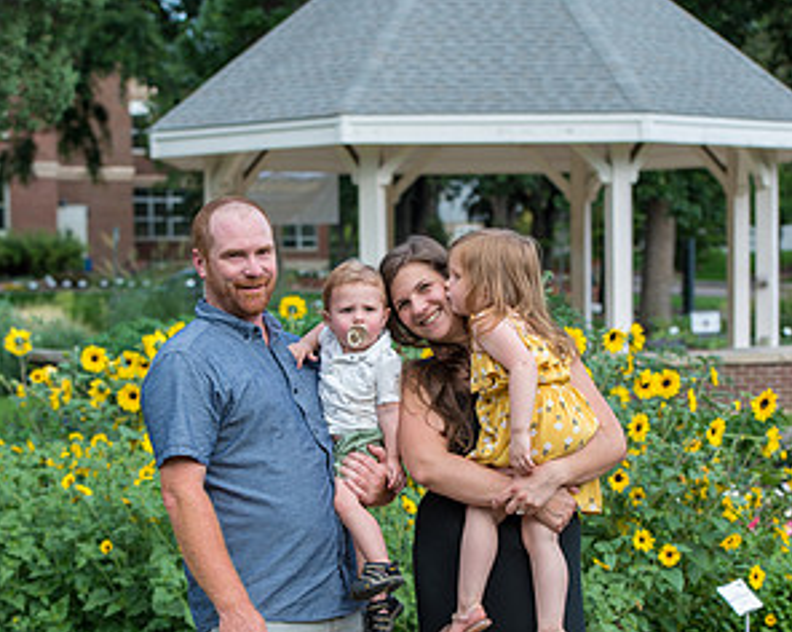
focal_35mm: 100
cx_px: 393
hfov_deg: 19.2
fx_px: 2341
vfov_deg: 15.3
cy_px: 423
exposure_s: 1/320
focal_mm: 70
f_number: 5
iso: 250
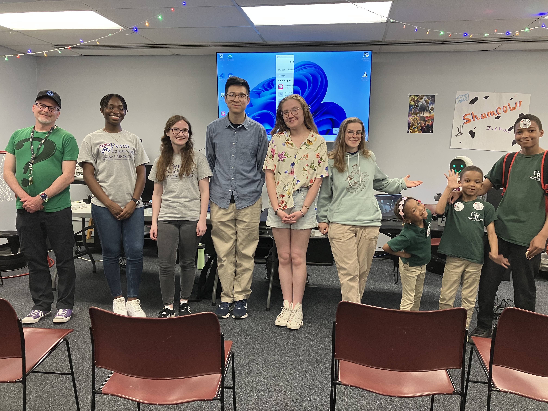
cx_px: 274
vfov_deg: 49.7
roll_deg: -1.8
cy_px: 206
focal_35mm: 28
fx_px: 443
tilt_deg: -6.3
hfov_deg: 63.4
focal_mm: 3.99
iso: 160
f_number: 1.8
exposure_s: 1/60
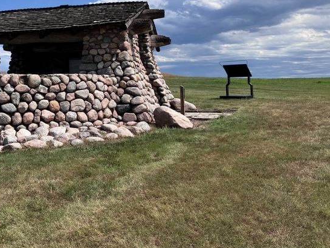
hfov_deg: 44.7
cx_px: 98
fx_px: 391
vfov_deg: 34.7
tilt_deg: +2.7
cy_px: 74
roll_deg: +0.1
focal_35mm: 41
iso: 32
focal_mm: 3.99
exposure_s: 1/2857
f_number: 1.8
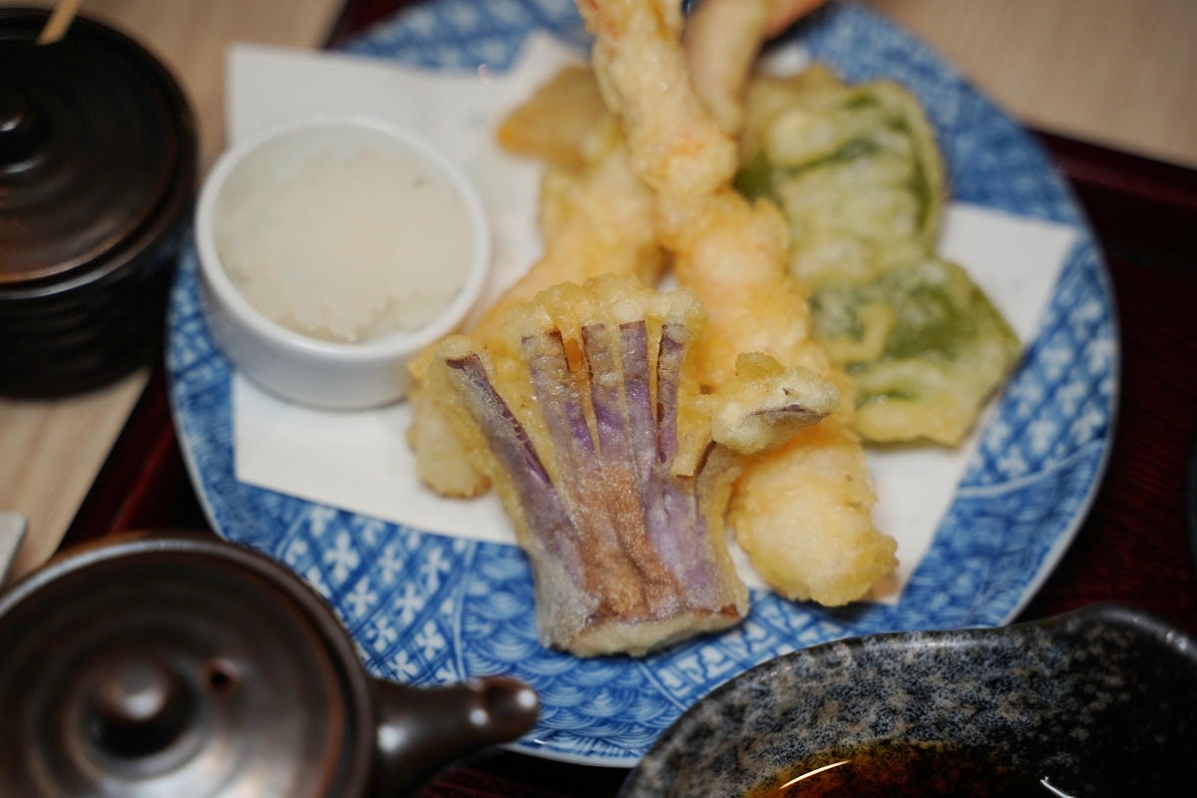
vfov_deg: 18.2
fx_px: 2494
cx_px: 598
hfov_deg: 27.0
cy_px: 399
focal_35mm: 75
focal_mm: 75
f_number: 4
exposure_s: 1/80
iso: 160
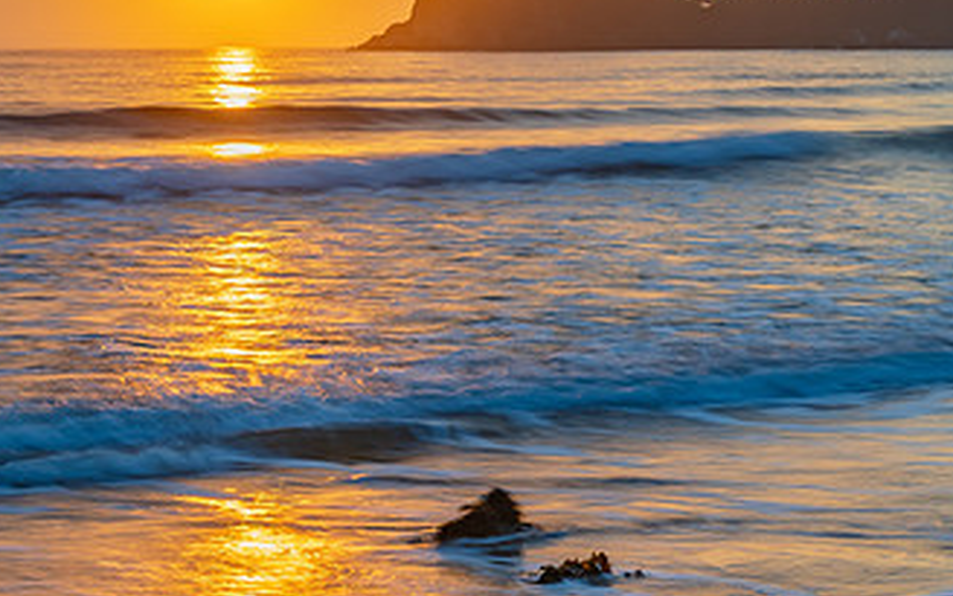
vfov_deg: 11.6
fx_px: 2935
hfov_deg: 18.4
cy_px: 193
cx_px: 285
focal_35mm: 113
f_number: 9
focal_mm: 62
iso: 100
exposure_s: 1/2.5
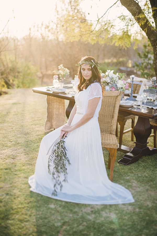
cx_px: 78
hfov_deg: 27.0
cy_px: 118
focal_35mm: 50
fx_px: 327
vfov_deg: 39.6
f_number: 2
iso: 200
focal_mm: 50
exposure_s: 1/800
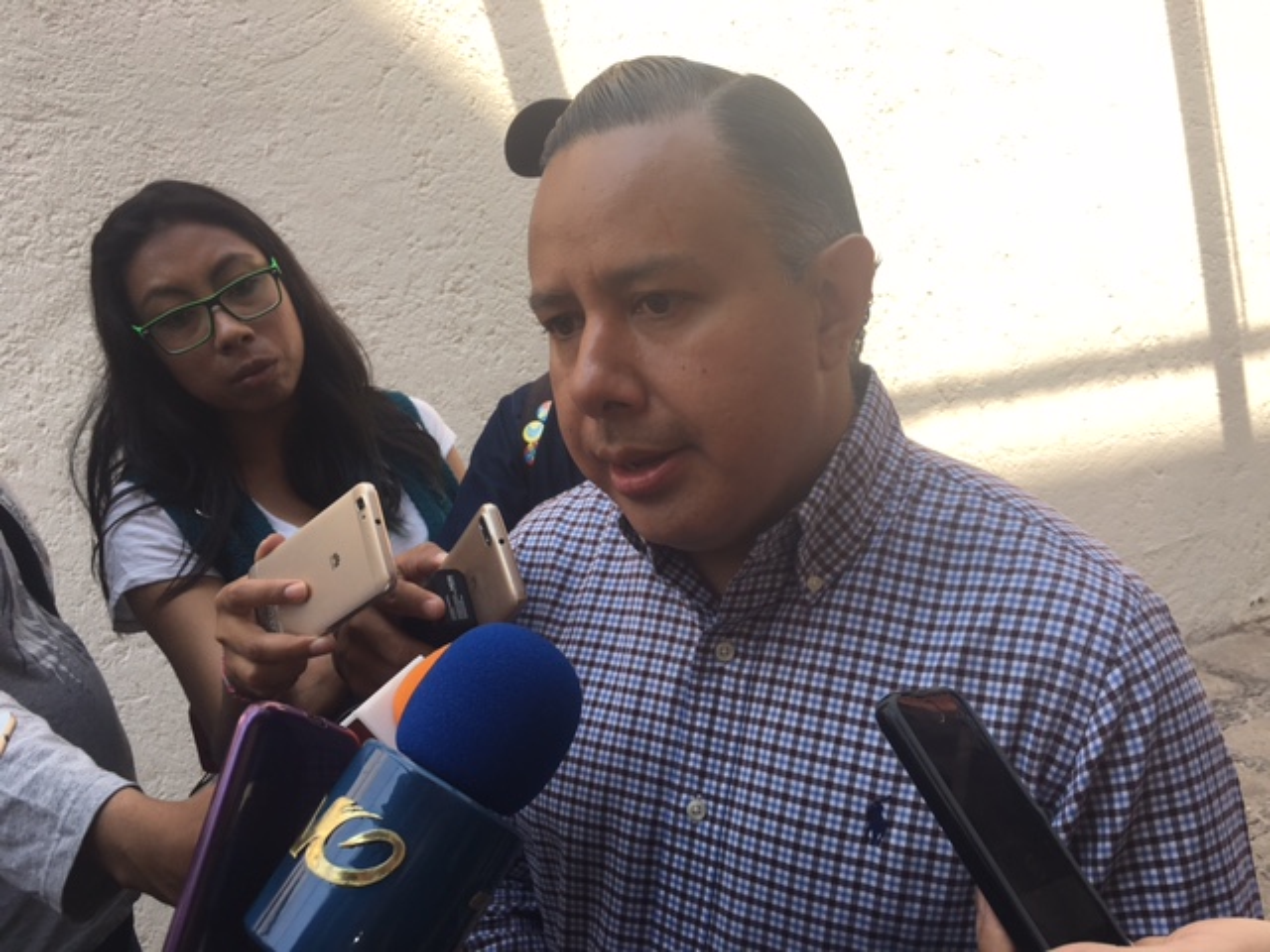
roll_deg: +5.2
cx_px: 635
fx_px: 1064
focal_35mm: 29
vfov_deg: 48.2
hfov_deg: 61.7
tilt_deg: -12.2
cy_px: 476
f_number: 2.2
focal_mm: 4.15
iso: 25
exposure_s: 1/343
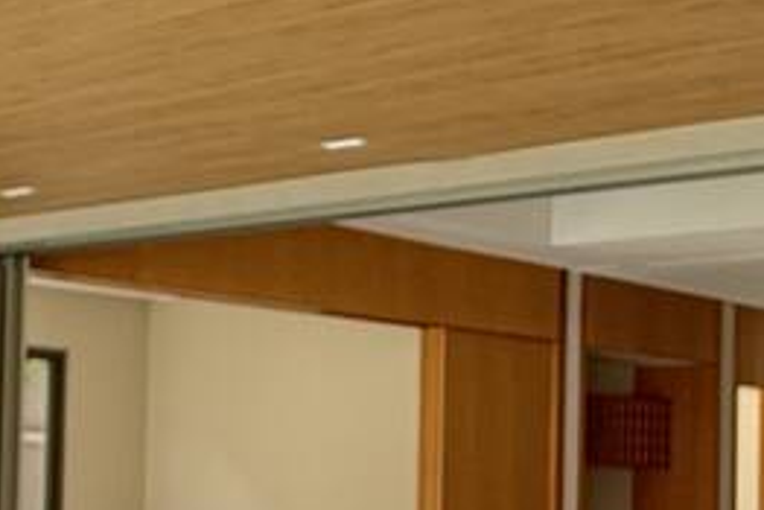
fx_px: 1699
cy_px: 440
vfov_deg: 16.9
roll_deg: -1.3
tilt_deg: +2.6
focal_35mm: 80
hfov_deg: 25.2
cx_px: 507
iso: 160
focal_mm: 2.22
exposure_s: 1/99
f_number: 2.2
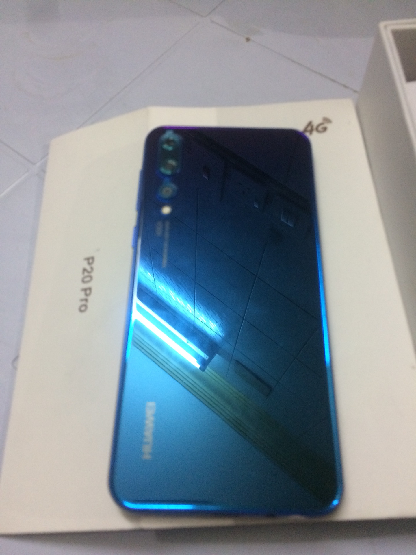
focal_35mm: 29
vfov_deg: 61.7
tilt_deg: -67.1
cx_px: 208
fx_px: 465
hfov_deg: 48.2
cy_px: 278
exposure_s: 1/30
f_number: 2.2
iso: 250
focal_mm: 4.15
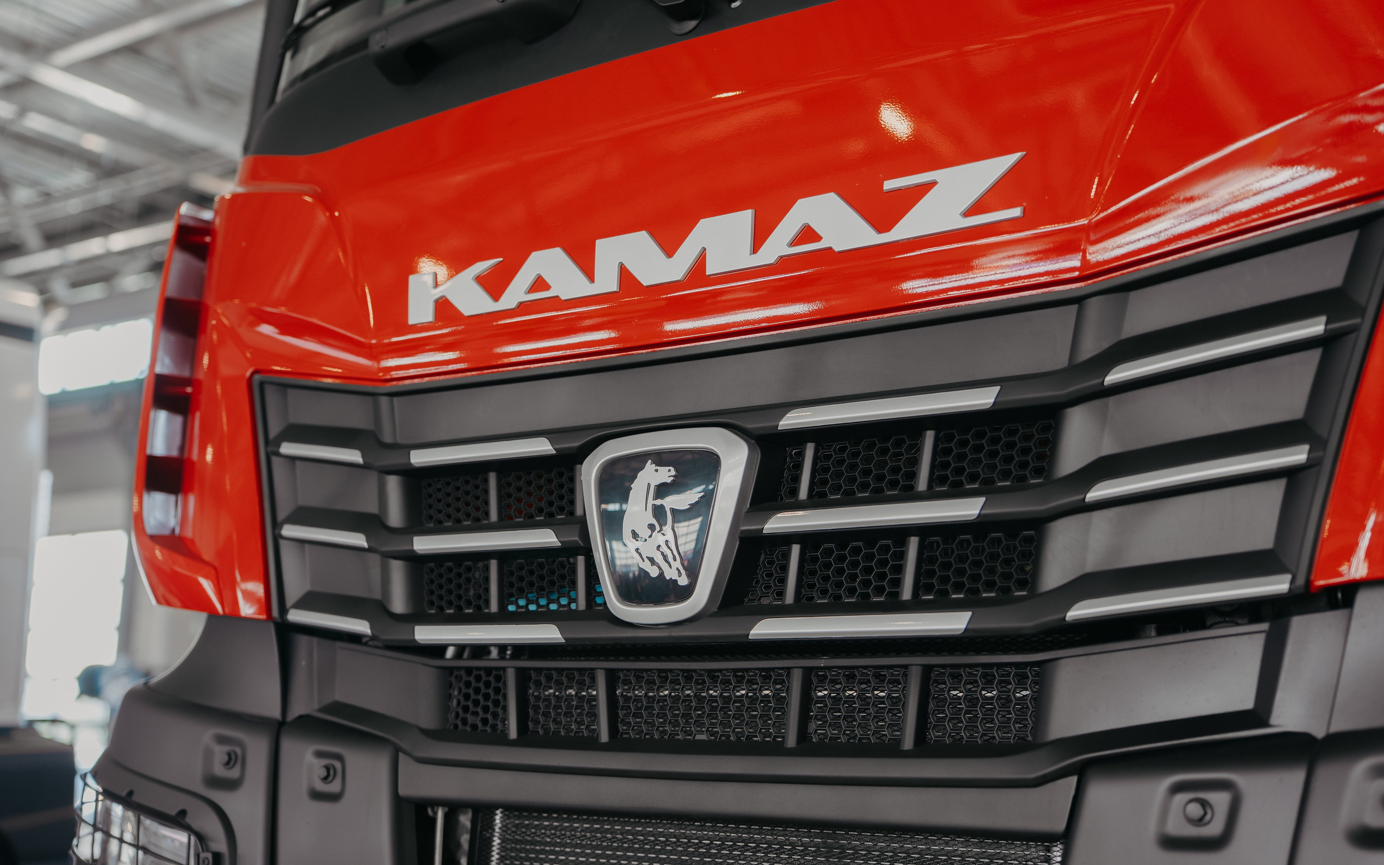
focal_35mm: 42
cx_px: 695
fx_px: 1584
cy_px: 447
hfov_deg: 47.2
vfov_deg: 30.5
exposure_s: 1/125
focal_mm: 41
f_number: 2
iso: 160
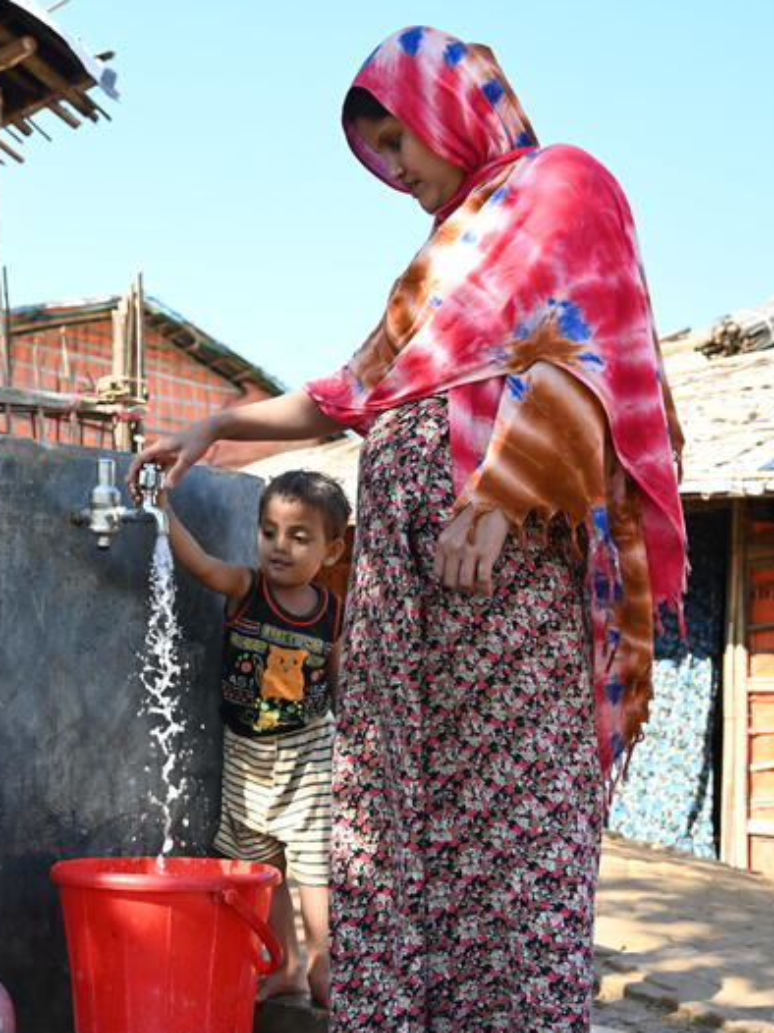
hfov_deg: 25.1
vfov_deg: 33.8
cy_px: 516
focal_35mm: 57
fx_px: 1701
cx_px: 128
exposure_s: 1/1250
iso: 720
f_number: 4.5
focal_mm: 39
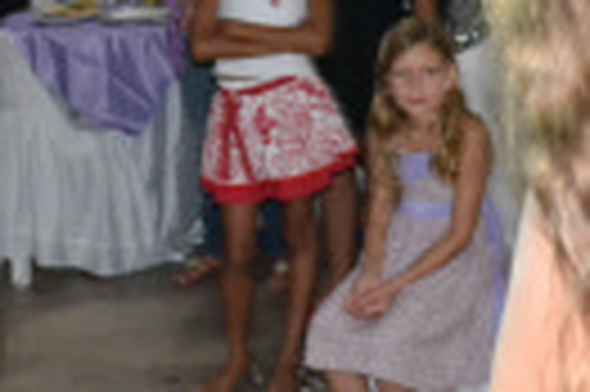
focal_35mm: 103
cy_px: 25
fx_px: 1686
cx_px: 297
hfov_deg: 19.8
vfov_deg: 13.1
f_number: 3.5
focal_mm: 18
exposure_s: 1/60
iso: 3200
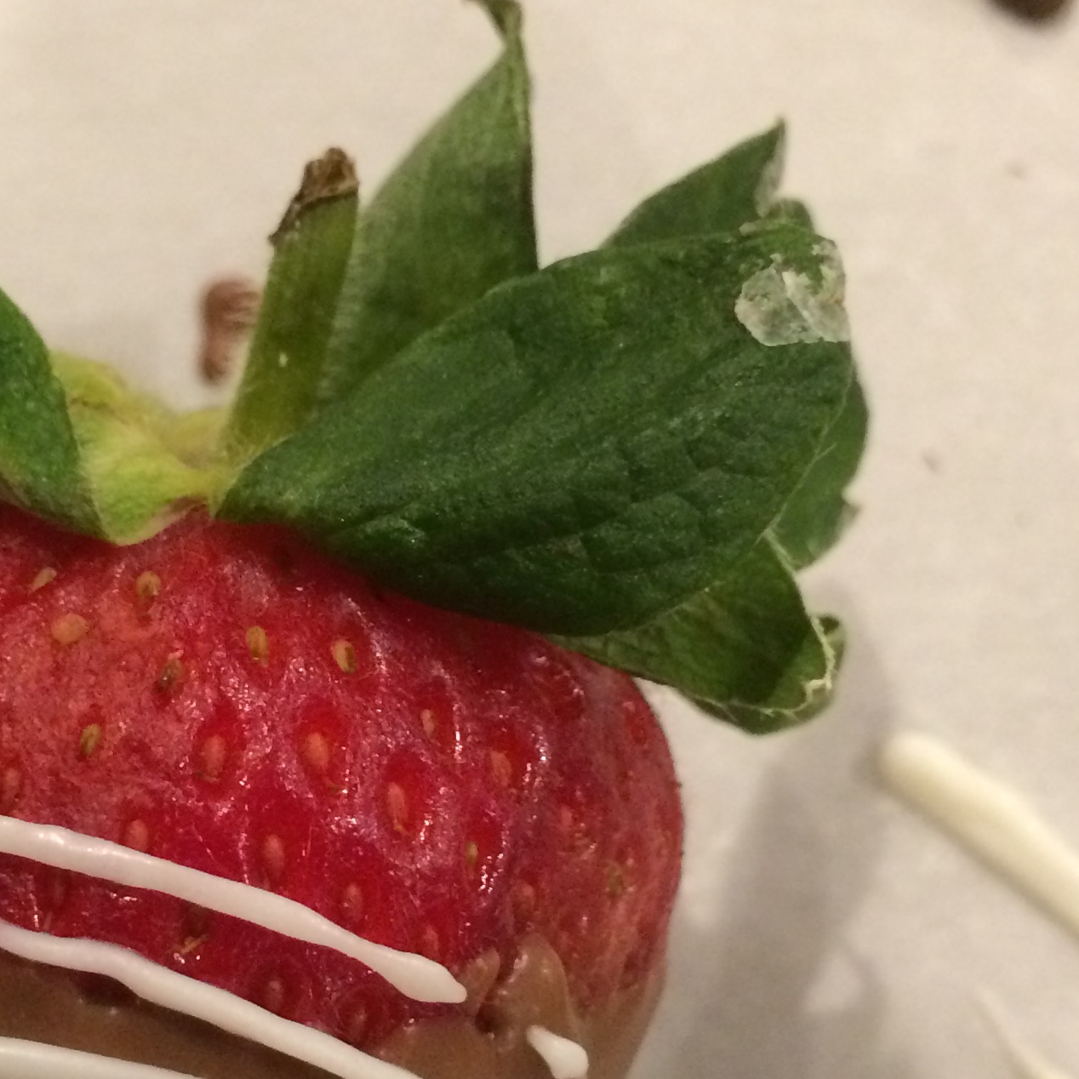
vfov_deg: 25.9
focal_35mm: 66
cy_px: 738
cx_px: 380
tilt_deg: -74.8
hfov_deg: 26.0
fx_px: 2328
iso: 320
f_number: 2.2
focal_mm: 4.15
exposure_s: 1/30
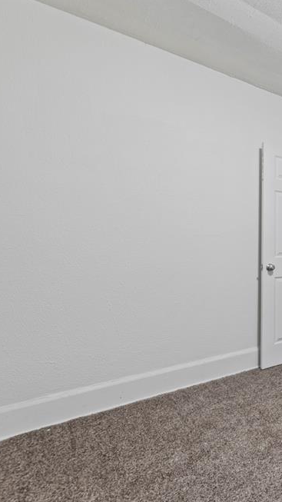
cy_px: 248
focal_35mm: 23
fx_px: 306
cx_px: 371
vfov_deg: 78.7
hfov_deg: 34.3
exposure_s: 1.3
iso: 400
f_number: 10
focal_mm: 14
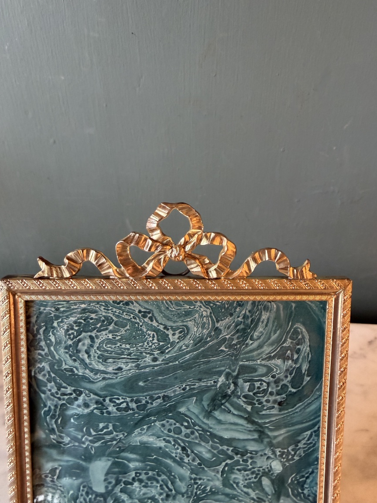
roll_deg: -2.2
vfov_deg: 69.4
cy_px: 251
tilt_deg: -31.9
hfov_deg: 54.9
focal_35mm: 25
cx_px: 192
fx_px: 363
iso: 320
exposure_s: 1/60
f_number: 2.2
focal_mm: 2.22
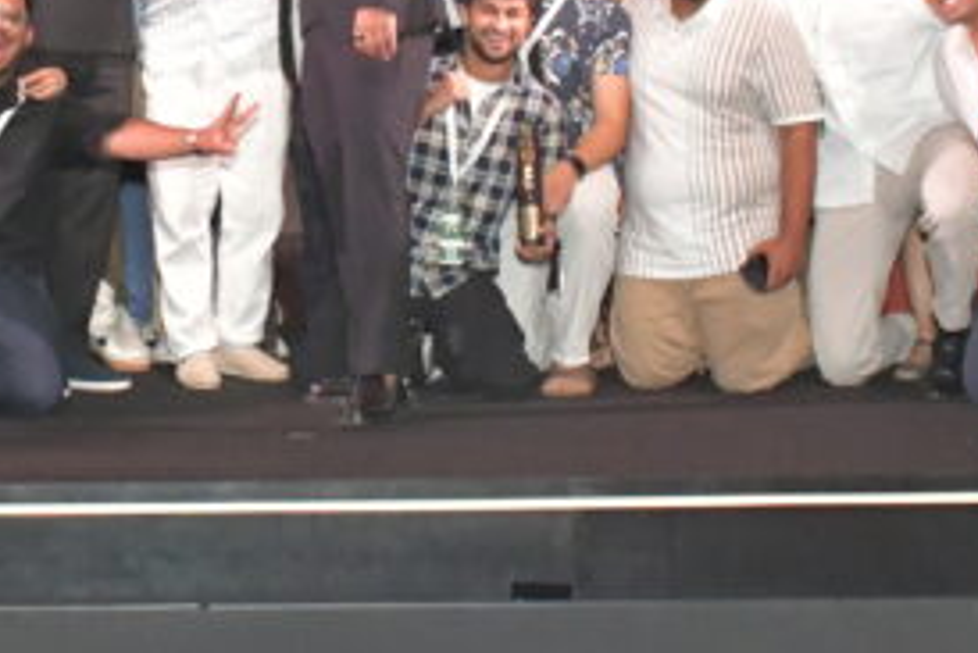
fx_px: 2745
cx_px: 282
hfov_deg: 20.1
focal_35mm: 101
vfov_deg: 13.4
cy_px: 52
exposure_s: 1/250
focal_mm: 18
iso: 6400
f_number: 8
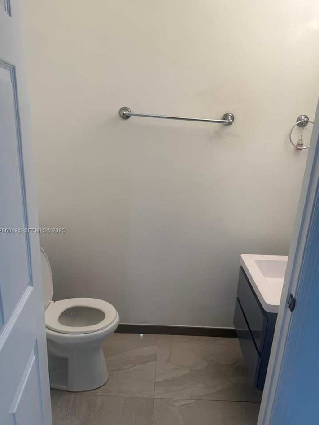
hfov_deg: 51.3
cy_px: 231
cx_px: 170
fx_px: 332
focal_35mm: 27
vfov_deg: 65.2
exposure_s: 1/120
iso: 100
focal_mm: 6.76
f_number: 1.78
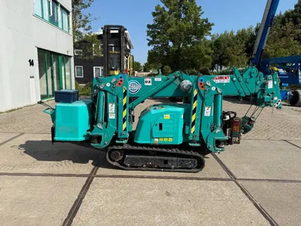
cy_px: 113
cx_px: 150
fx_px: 209
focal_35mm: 24
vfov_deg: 56.8
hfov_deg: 71.6
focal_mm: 6.76
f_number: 1.78
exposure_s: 1/4673
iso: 80
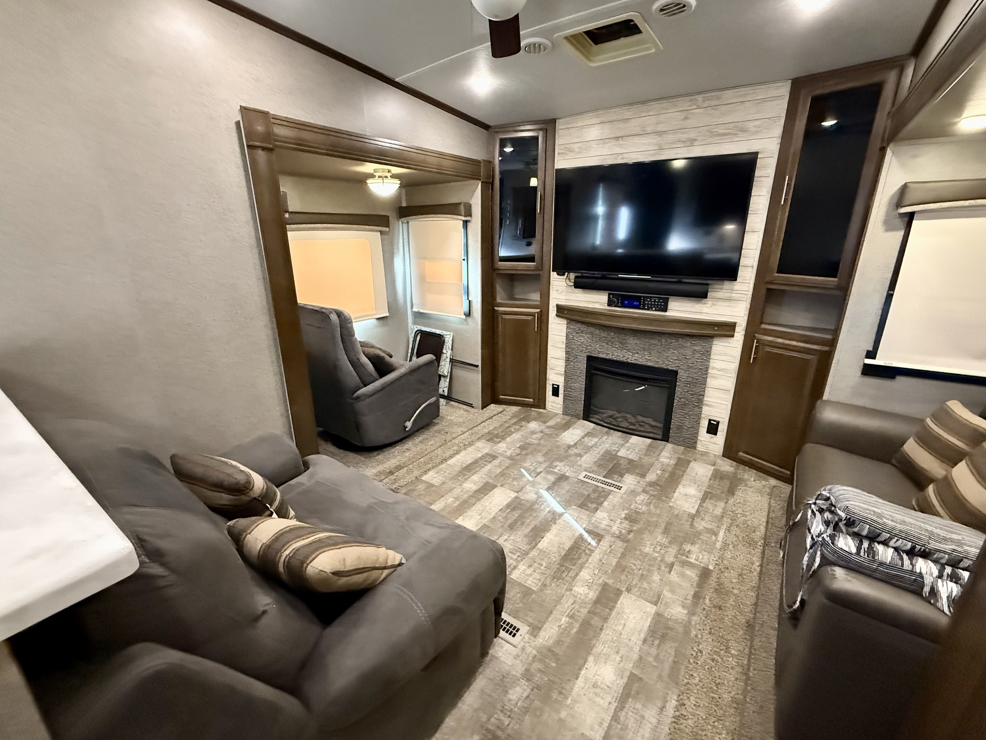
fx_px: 427
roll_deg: +0.2
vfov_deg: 81.7
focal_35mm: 15
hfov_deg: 98.2
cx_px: 499
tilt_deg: -15.9
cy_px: 367
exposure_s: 1/60
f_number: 2.2
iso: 1250
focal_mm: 2.22
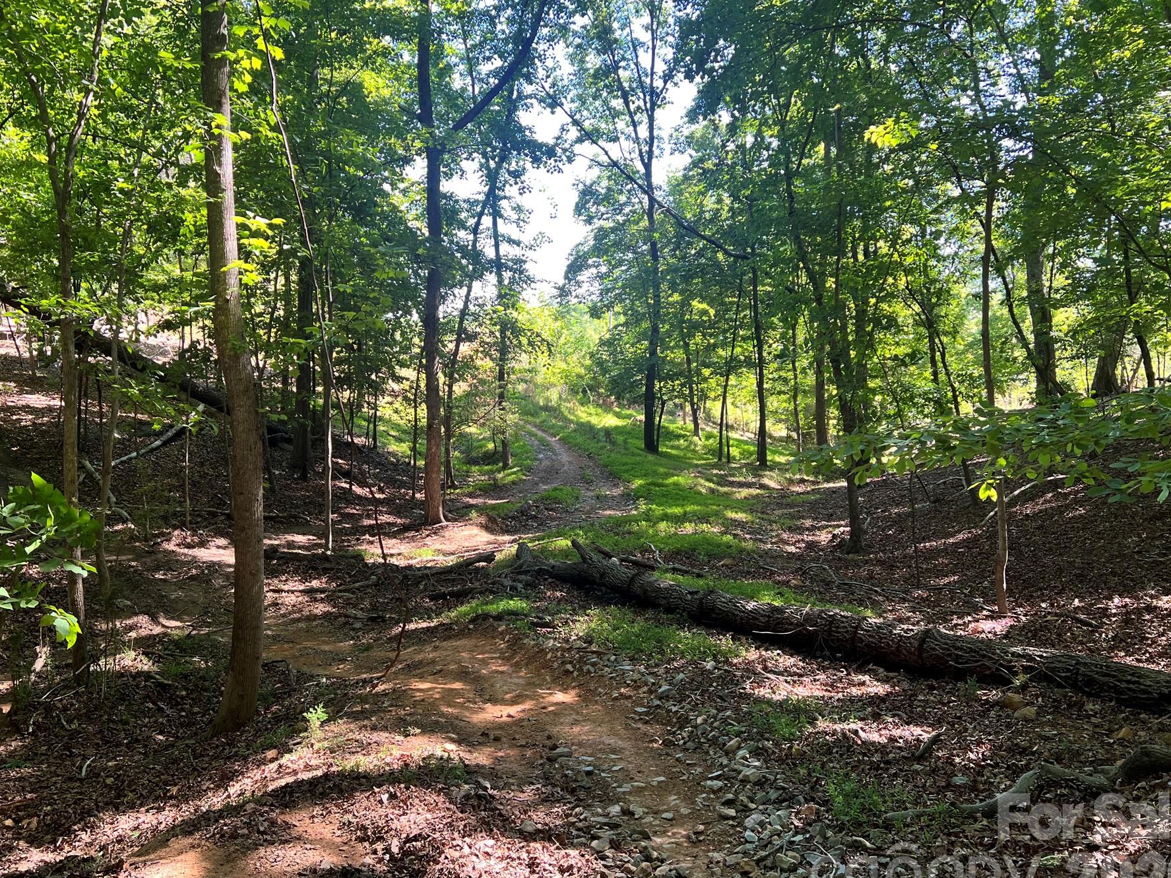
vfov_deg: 46.8
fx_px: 1015
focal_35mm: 30
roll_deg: +0.1
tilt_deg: -4.7
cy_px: 416
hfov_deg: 59.9
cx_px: 532
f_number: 1.5
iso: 40
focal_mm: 5.7
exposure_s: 1/121
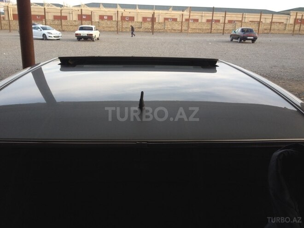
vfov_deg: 40.7
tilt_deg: -18.4
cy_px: 114
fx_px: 307
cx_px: 152
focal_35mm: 35
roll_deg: -1.7
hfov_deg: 52.6
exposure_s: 1/137
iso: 50
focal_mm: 4.28
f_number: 2.4
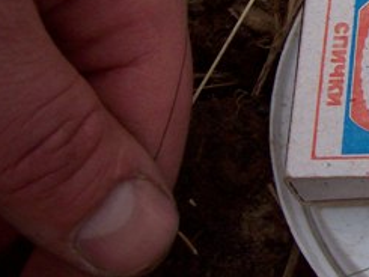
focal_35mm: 94
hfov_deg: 19.4
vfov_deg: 15.5
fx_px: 1003
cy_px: 14
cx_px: 467
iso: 80
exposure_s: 1/703
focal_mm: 6
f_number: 4.8
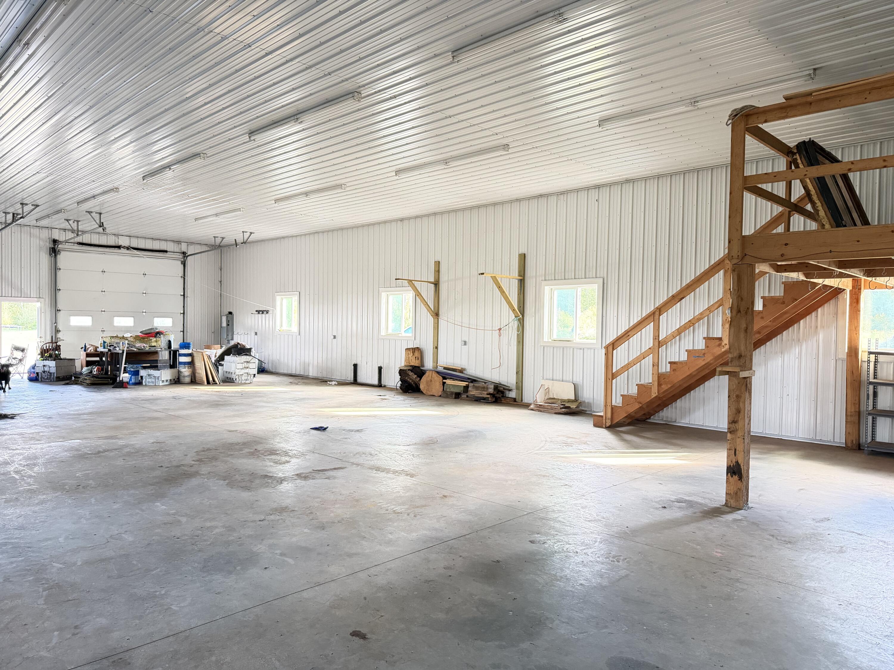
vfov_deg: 56.8
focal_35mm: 24
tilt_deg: -0.8
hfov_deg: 71.6
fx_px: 620
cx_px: 447
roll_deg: -0.9
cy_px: 335
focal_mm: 6.76
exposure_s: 1/60
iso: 800
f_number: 1.78
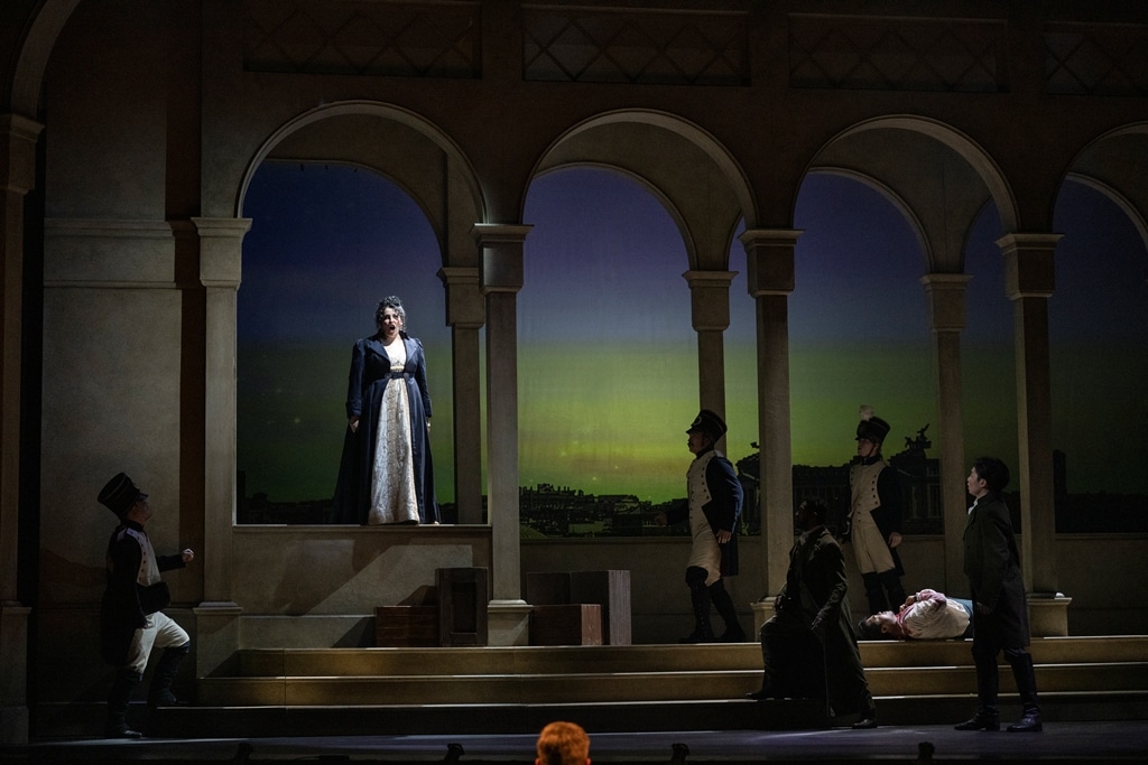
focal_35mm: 70
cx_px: 574
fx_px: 2232
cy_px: 382
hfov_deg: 28.8
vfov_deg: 19.5
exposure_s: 1/160
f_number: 2.8
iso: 3200
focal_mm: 70
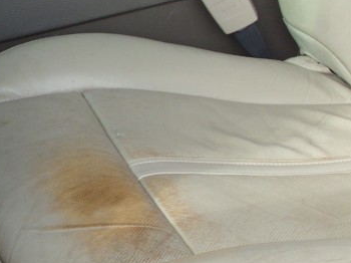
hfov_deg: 14.2
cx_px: 198
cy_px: 82
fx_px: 1408
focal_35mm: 139
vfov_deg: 10.6
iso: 50
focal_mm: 6.3
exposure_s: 1/181
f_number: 2.9
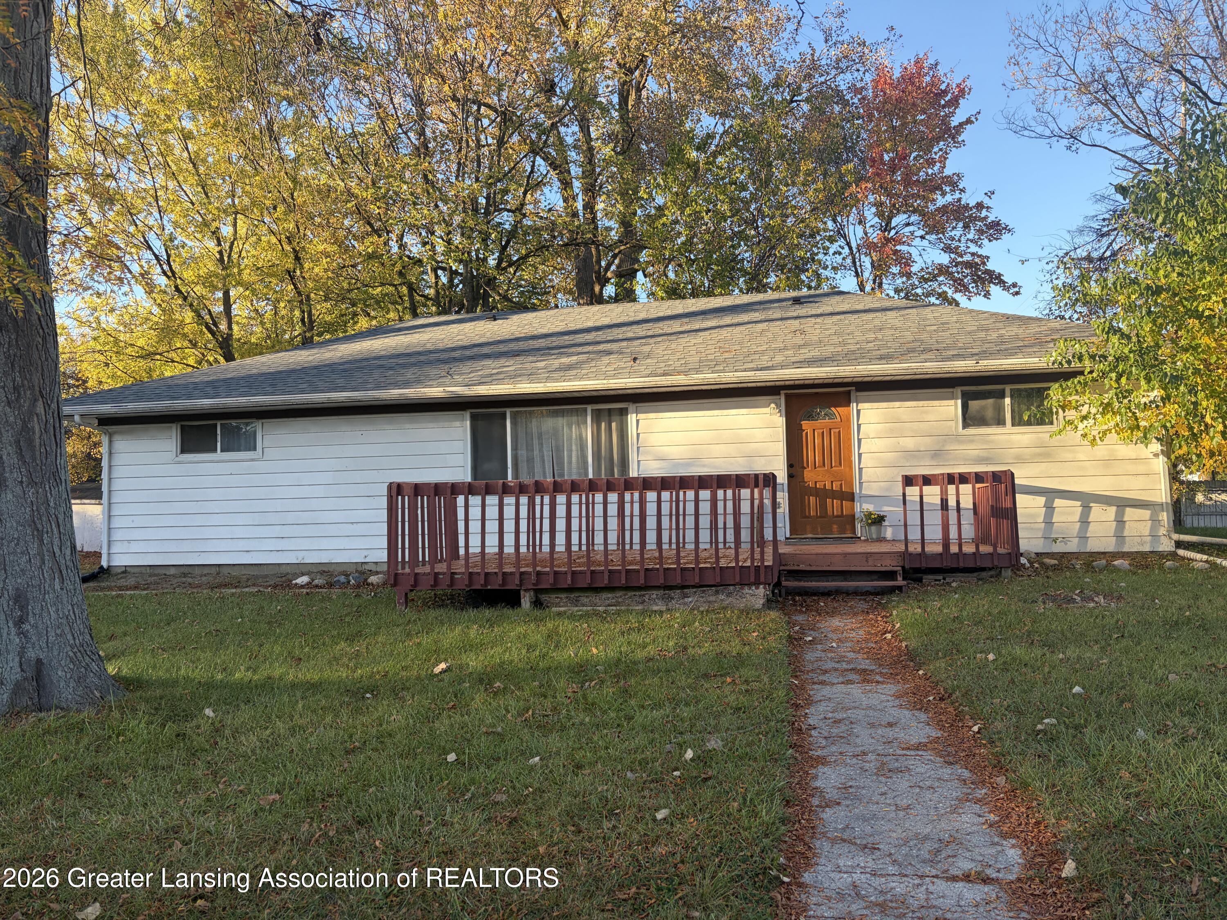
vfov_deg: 53.1
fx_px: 922
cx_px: 614
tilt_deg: +2.9
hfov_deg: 67.3
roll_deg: +2.1
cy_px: 460
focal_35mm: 26
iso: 50
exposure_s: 1/535
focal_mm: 5.96
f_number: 1.6
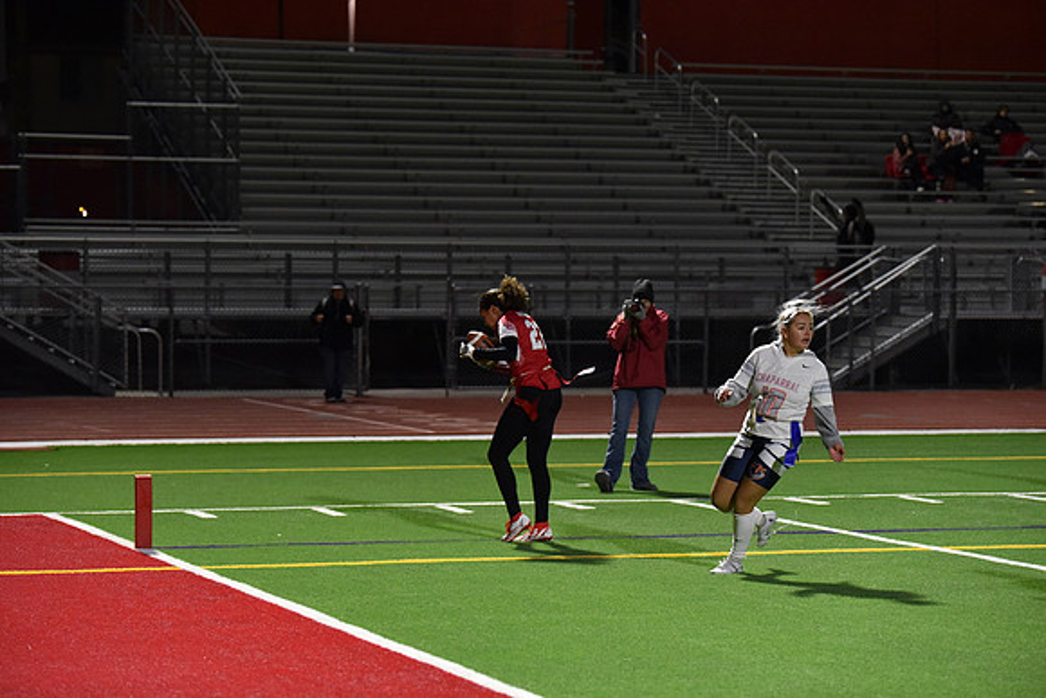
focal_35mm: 105
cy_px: 349
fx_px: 3051
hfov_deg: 19.5
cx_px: 523
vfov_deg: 13.0
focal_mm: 105
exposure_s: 1/640
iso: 5600
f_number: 2.8
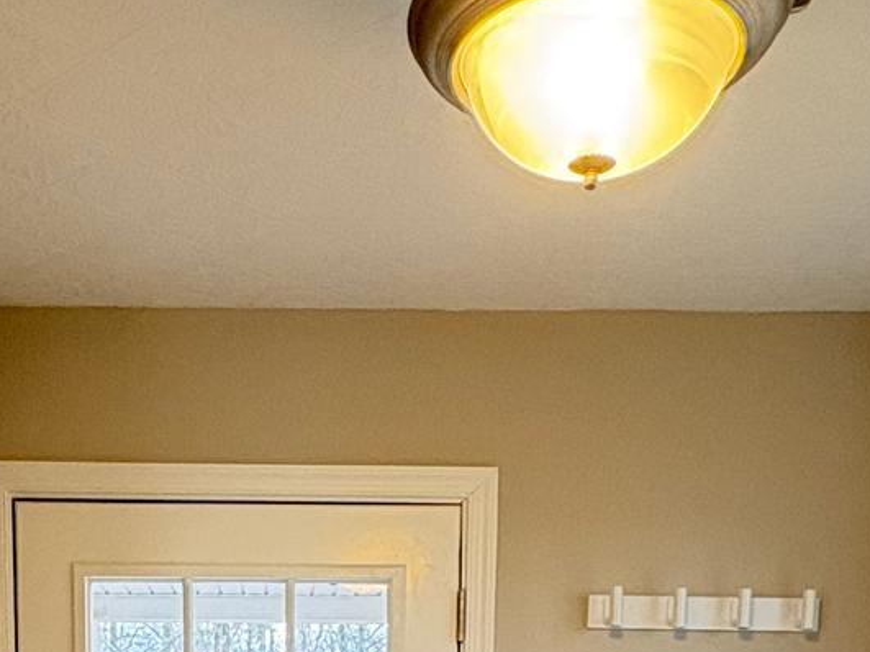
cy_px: 937
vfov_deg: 22.8
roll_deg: -0.2
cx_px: 288
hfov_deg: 35.2
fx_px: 1357
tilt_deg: -6.6
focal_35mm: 54
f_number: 2.2
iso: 400
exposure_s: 1/59
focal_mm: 2.22
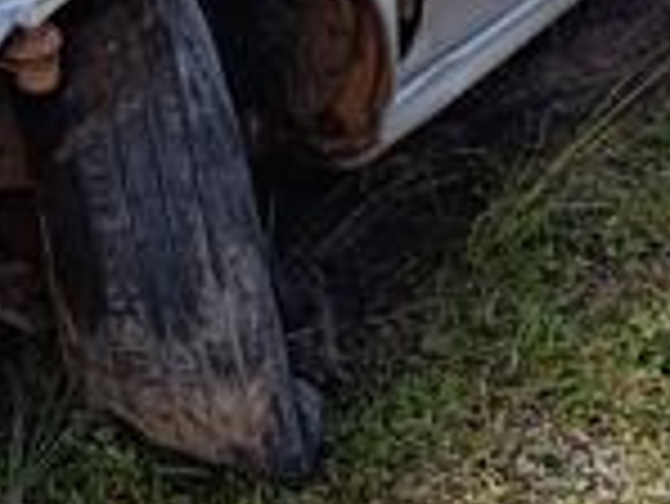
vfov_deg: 14.4
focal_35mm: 99
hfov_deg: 18.9
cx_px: -108
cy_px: -144
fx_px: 1918
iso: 50
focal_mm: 6.14
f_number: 1.6
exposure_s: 1/324
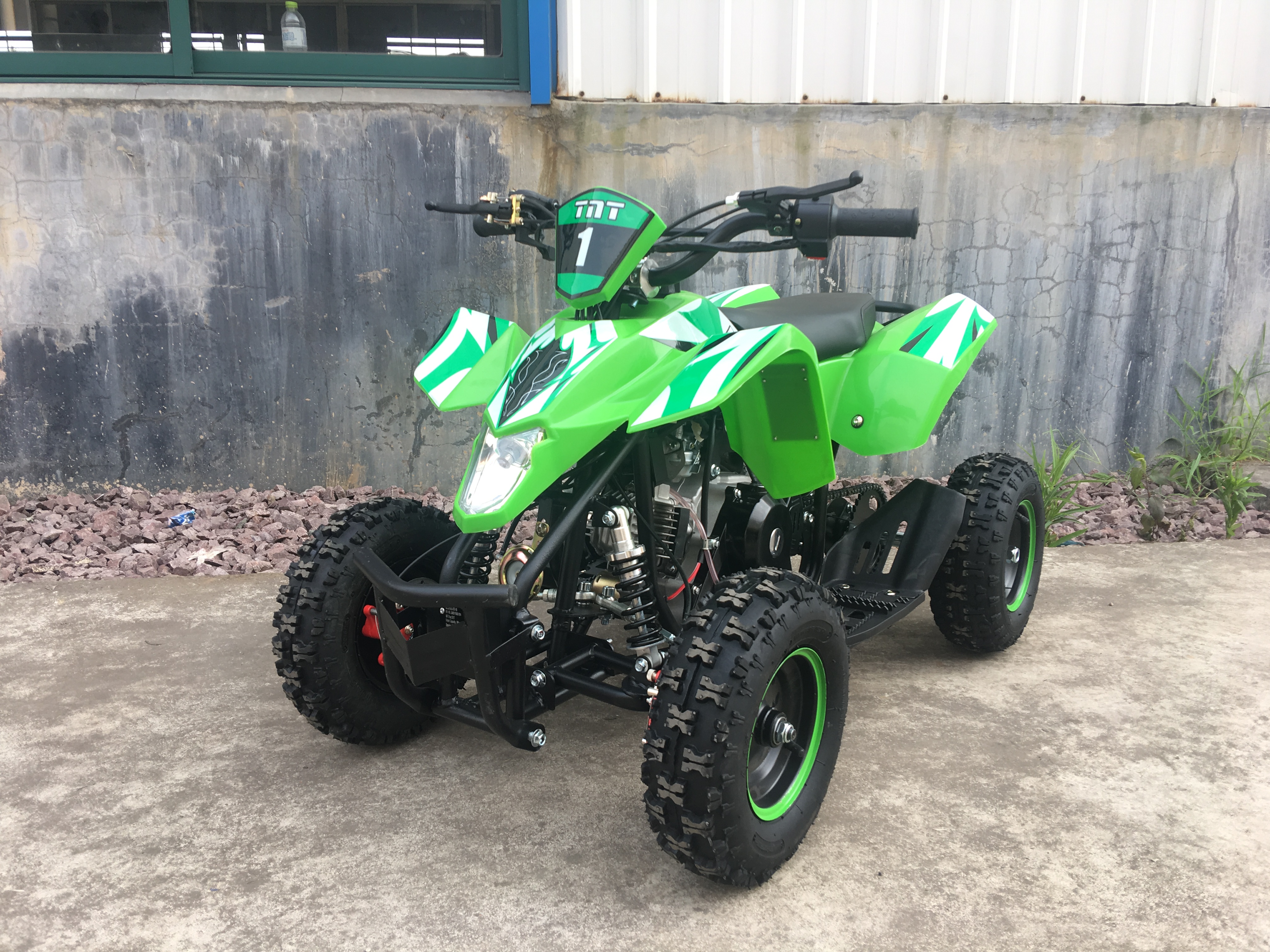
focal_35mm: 29
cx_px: 635
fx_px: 1064
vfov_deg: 48.2
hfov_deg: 61.7
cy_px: 476
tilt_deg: -11.7
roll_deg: +1.2
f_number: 2.2
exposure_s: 1/176
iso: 25
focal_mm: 4.15
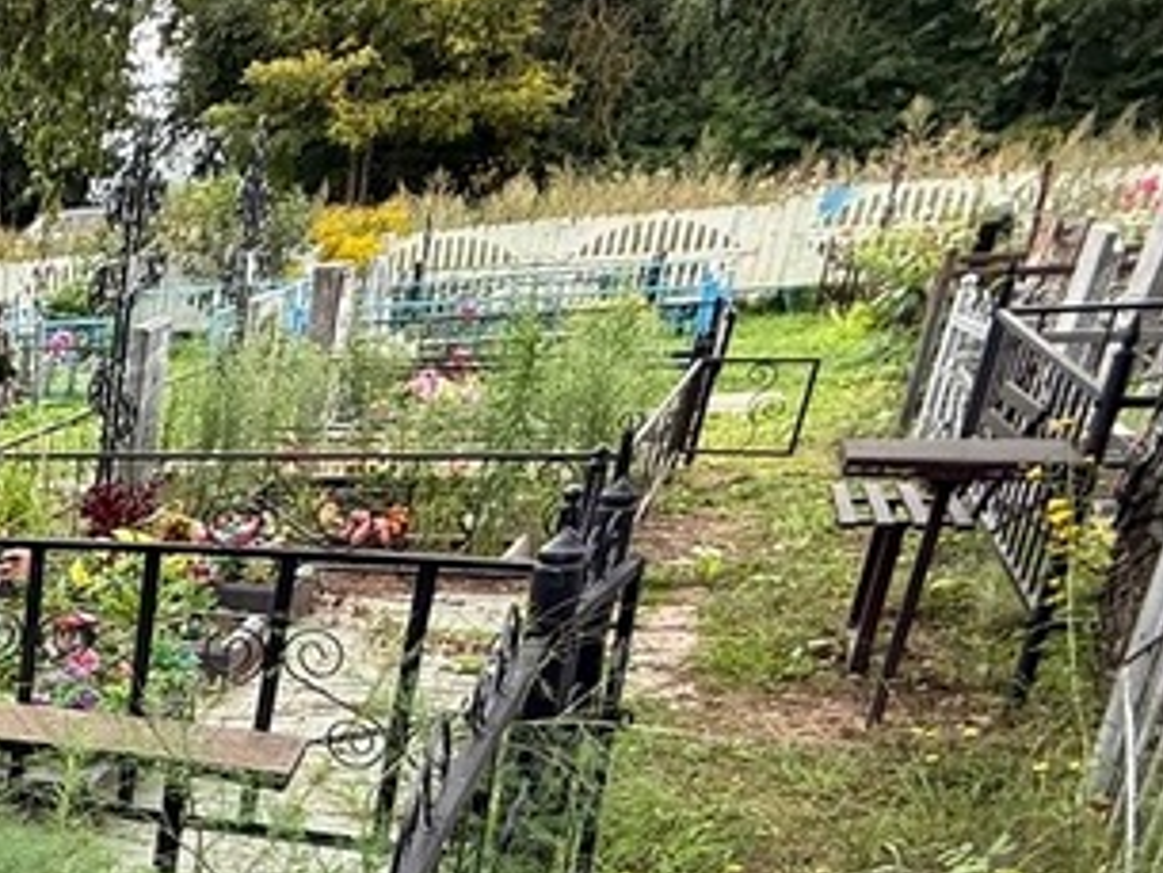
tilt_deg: -21.0
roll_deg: +4.0
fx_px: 1580
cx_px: -526
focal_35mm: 47
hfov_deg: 28.5
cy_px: 968
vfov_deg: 28.1
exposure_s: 1/217
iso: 50
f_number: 2.2
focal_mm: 2.22
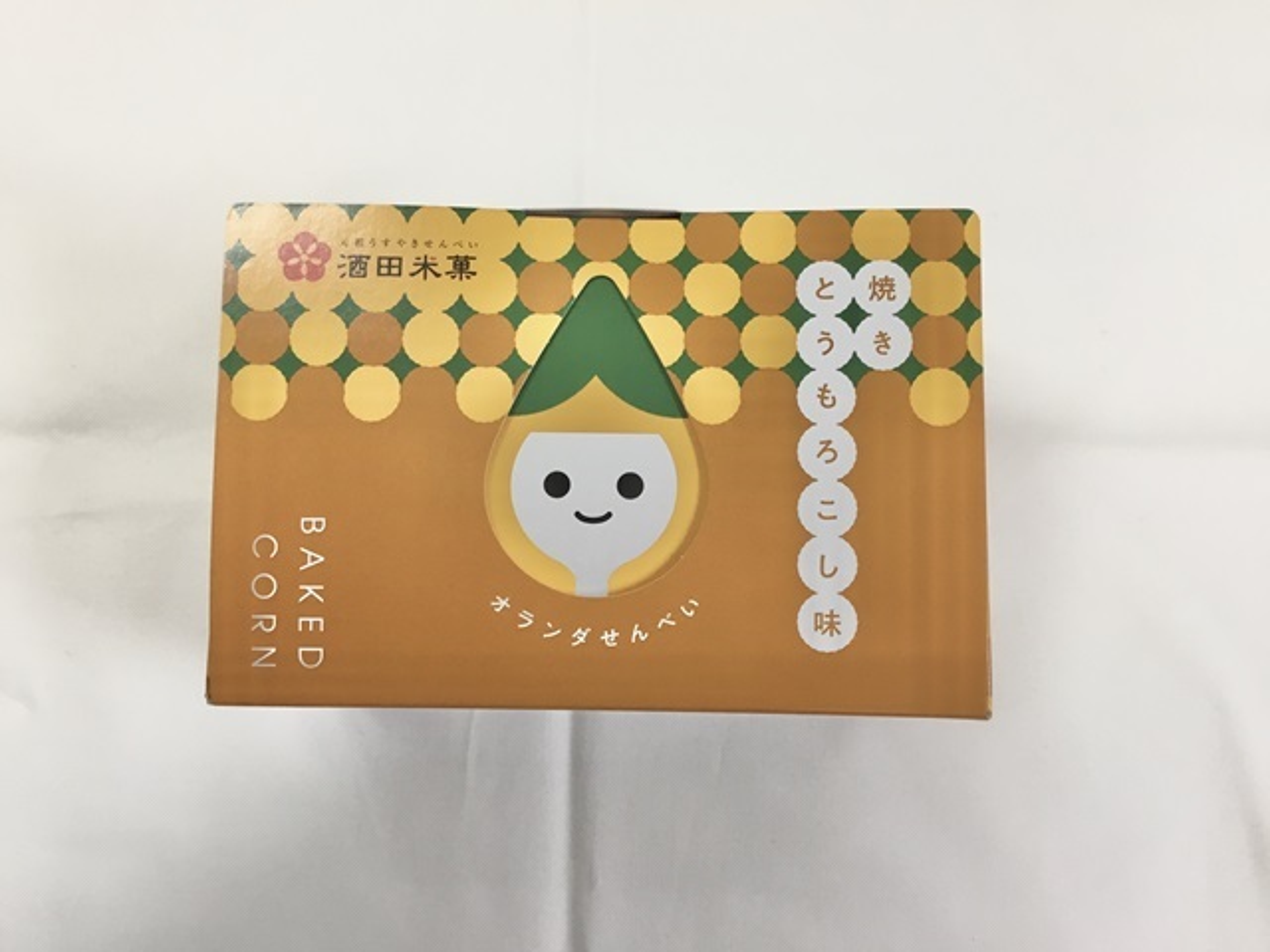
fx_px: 1137
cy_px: 476
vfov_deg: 45.4
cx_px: 635
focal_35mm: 31
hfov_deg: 58.4
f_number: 2.4
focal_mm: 3.3
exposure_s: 1/33
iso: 100
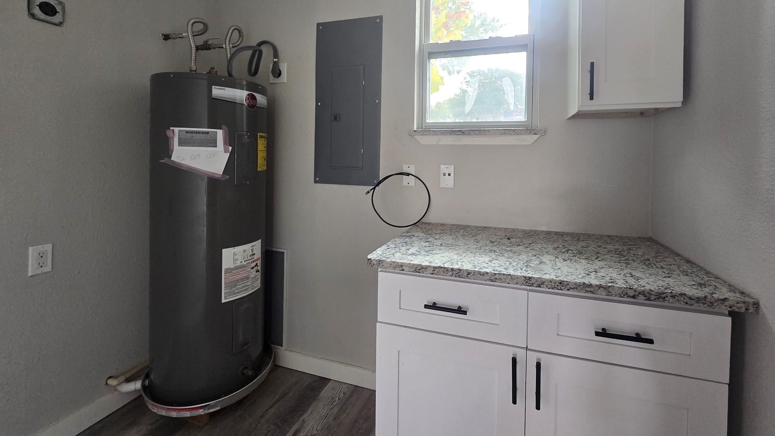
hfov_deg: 102.9
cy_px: 165
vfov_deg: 69.5
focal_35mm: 15
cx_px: 406
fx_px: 308
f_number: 2.2
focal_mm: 2.2
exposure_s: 1/60
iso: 160
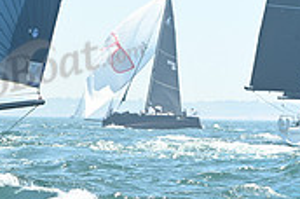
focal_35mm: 311
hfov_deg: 6.5
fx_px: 2587
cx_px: -190
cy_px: 10
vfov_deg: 4.4
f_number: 5
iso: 320
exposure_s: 1/1000
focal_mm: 92
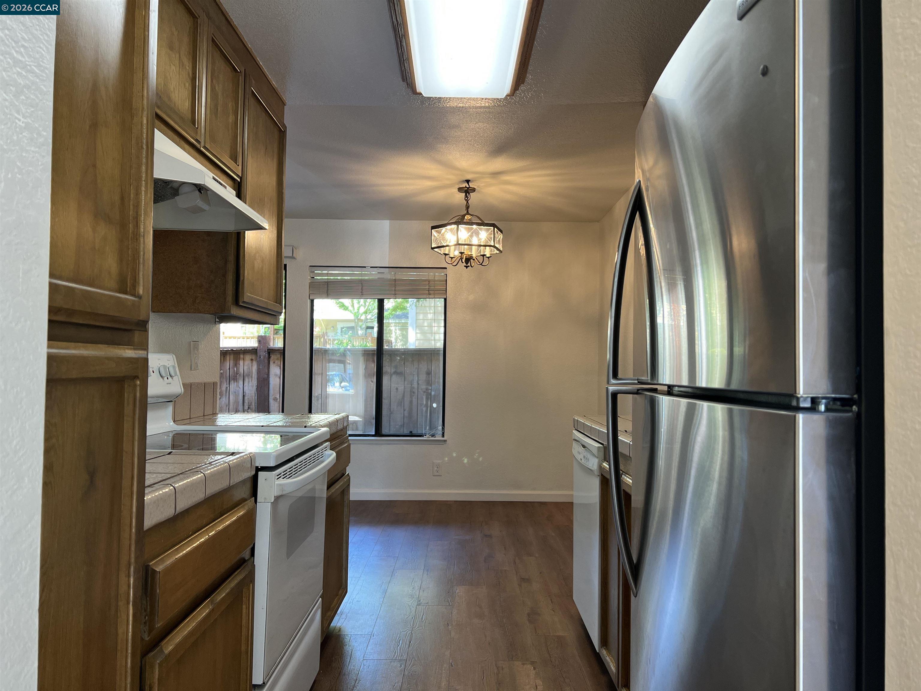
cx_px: 460
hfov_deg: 67.3
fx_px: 692
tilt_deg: +0.9
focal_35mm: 26
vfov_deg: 53.1
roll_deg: -0.5
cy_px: 346
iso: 64
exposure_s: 1/60
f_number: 1.5
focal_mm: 5.7
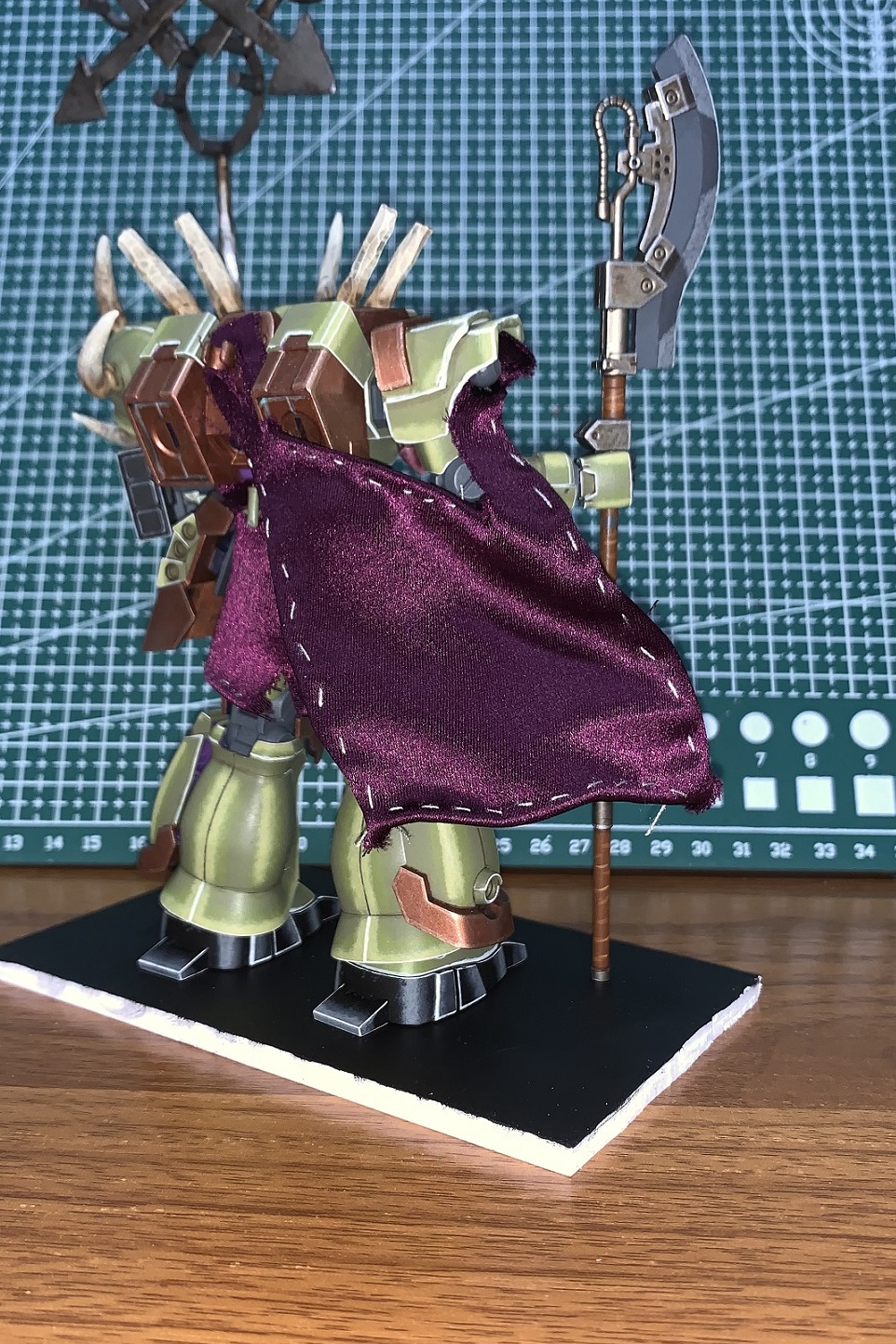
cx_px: 425
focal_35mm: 34
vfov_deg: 55.8
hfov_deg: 38.9
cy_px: 705
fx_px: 1269
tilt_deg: -8.9
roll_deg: -1.3
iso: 32
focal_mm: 4.25
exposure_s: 1/5
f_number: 1.8
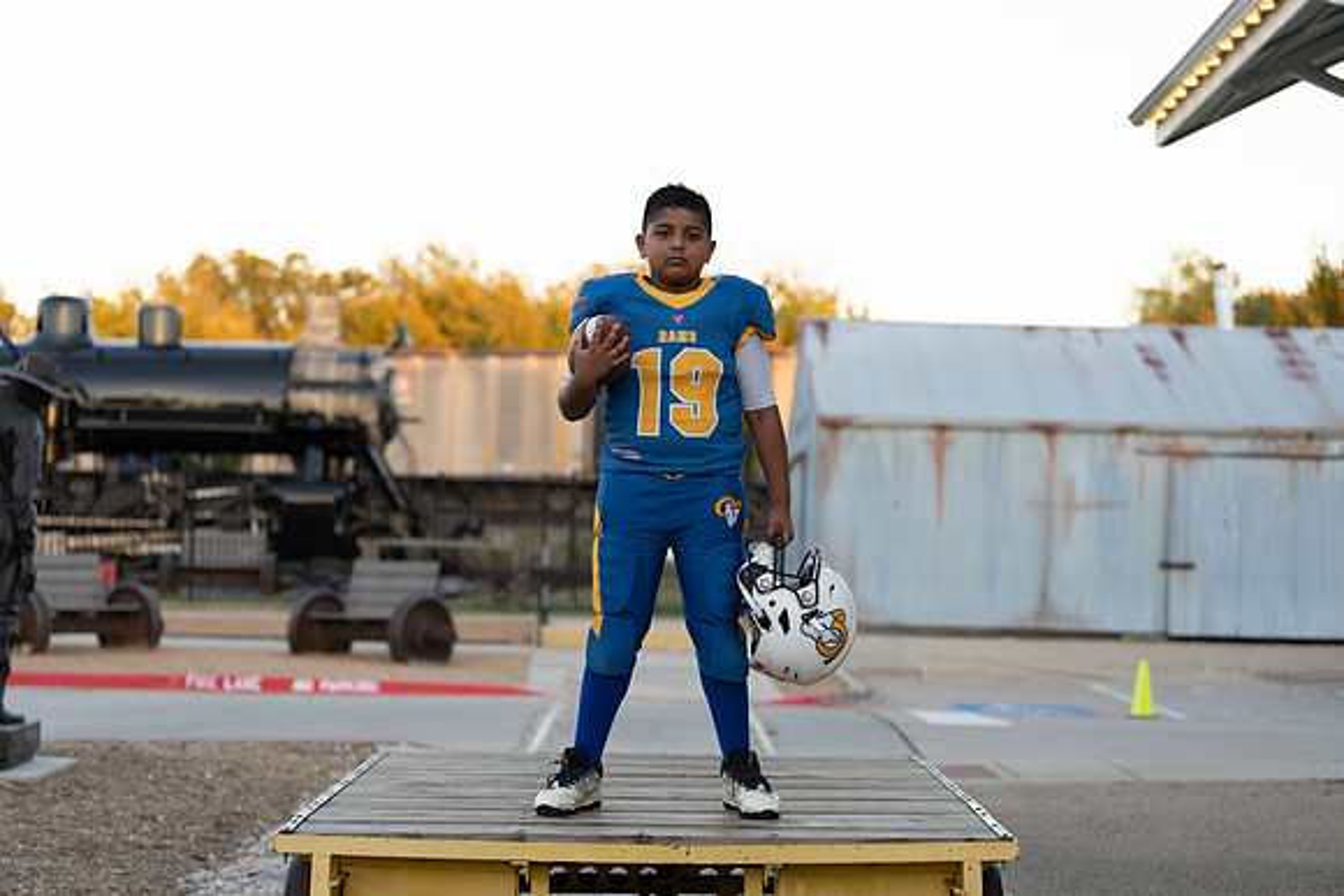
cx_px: 672
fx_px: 2614
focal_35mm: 70
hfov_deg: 28.8
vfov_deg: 19.5
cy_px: 448
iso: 500
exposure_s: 1/320
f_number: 2.8
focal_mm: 70
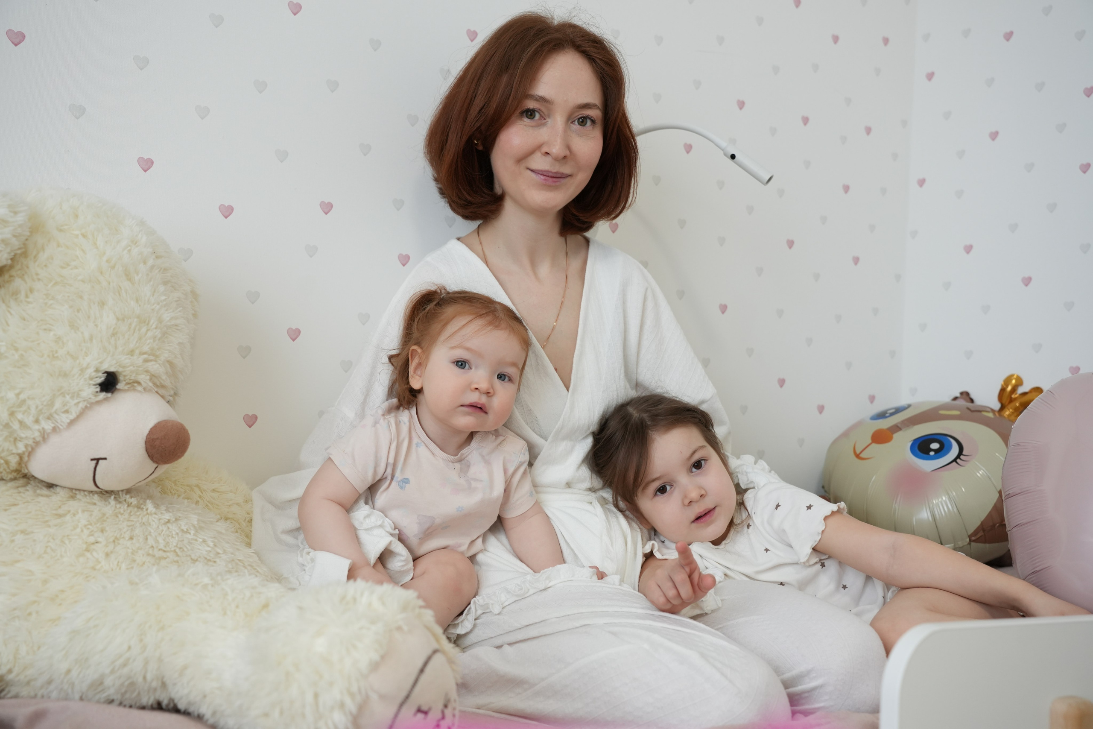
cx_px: 546
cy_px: 364
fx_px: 1214
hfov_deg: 48.5
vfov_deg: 33.4
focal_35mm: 40
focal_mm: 40
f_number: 4.5
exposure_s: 1/160
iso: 1000
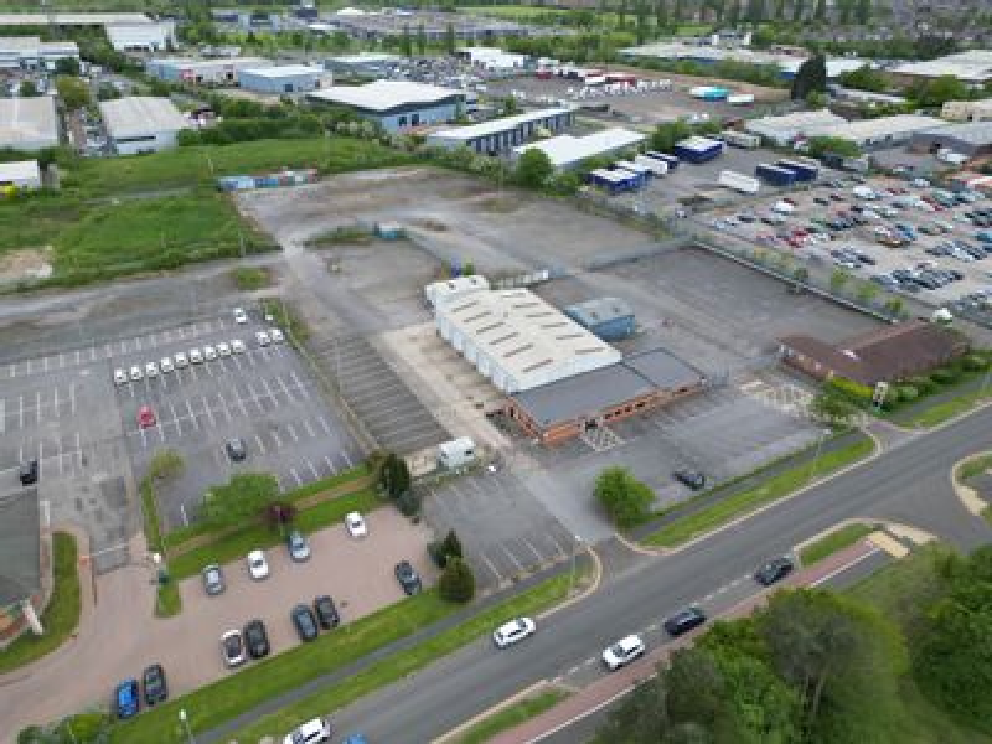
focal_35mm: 24
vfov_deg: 56.8
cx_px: 496
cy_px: 372
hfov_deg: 71.6
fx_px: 688
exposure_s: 1/725
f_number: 1.7
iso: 120
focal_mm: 6.72
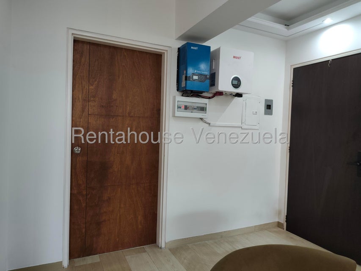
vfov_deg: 58.9
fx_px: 240
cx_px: 180
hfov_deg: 73.9
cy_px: 136
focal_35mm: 23
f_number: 1.65
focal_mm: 6.19
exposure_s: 1/60.8
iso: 320
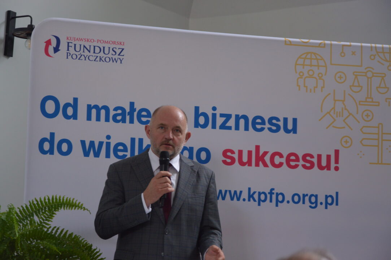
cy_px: 130
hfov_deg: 16.1
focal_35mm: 128
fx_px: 1384
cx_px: 196
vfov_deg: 10.7
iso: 800
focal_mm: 85
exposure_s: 1/40
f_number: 5.6
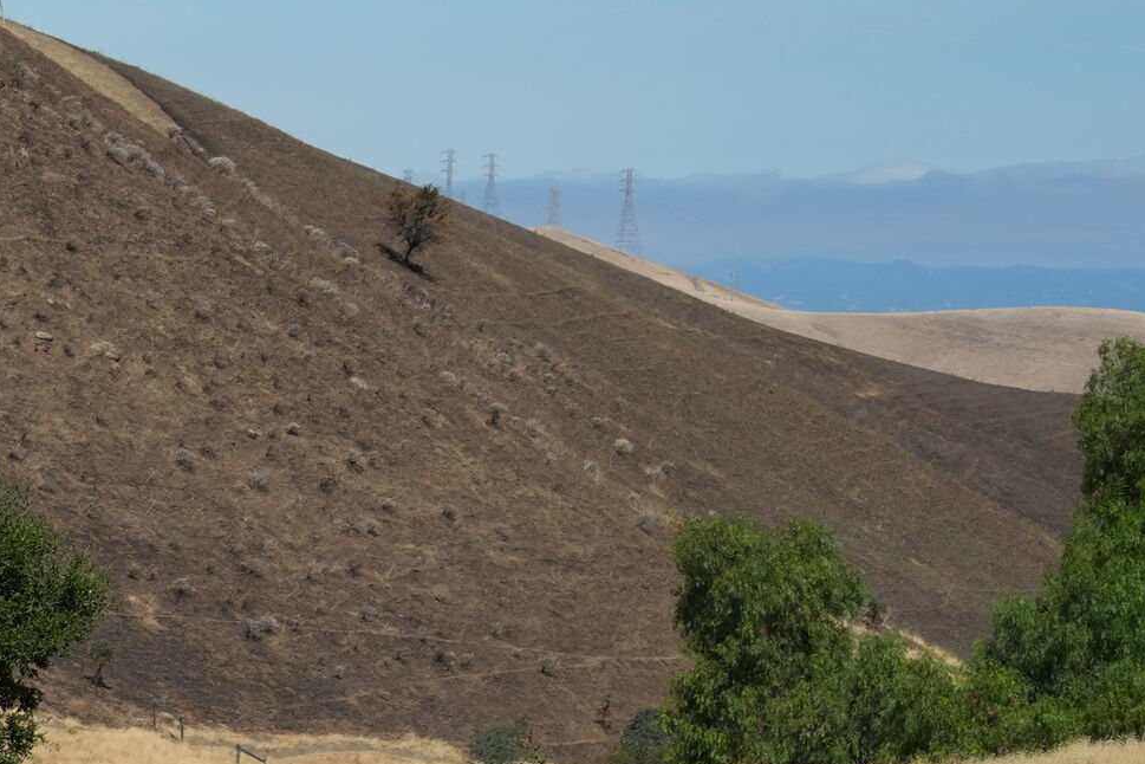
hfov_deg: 9.0
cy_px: 1378
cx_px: -629
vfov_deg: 6.0
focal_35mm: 223
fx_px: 7092
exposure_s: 1/2500
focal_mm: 50
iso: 250
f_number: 4.5
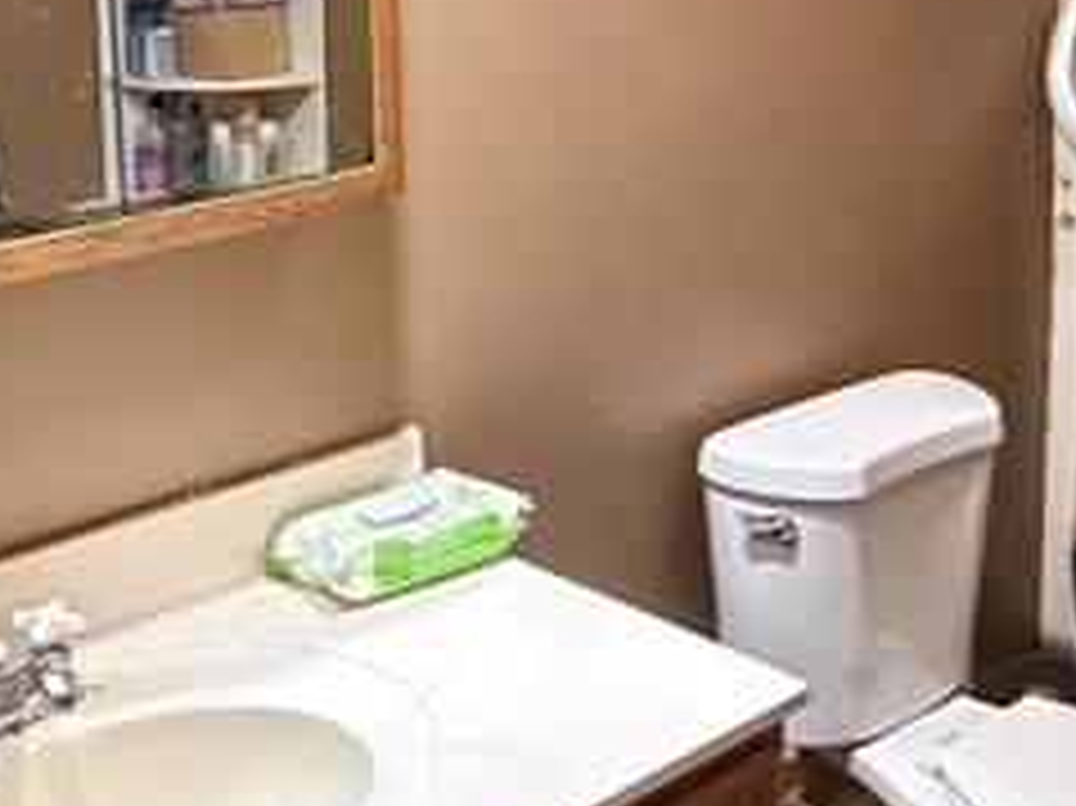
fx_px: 1864
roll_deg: +1.3
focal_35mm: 60
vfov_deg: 23.7
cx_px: 554
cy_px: 72
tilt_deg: -7.7
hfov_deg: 32.2
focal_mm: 2.22
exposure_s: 1/60
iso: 1000
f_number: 2.2
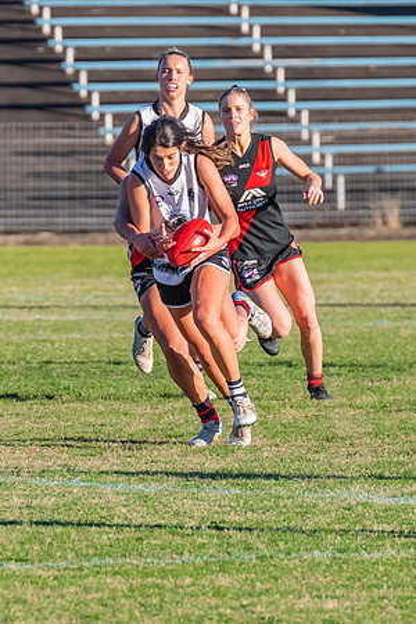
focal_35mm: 1024
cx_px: 178
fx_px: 17741
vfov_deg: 2.0
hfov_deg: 1.3
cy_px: 310
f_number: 7.1
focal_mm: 380
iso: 800
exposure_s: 1/1250
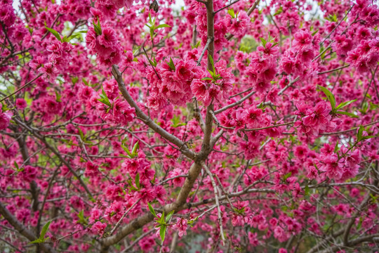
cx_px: 190
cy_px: 126
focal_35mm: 35
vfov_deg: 37.9
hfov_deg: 54.4
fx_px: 368
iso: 400
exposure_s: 1/200
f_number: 8
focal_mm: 35
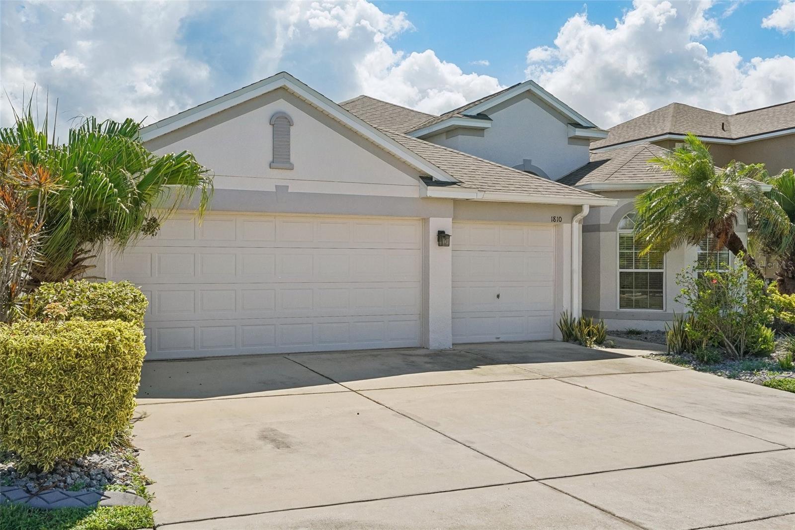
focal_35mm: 33
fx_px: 729
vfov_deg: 40.0
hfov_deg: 57.2
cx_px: 398
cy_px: 265
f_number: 8
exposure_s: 1/2500
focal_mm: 22
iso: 800
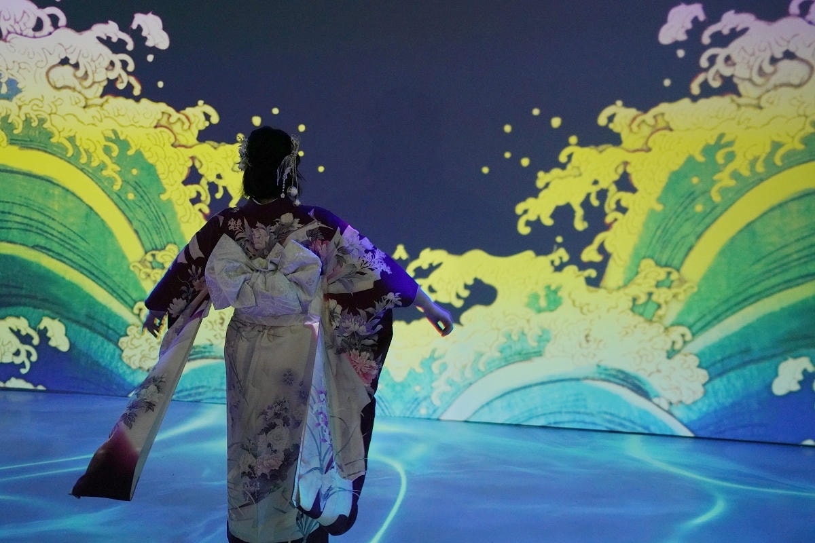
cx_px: 408
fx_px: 951
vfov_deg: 31.9
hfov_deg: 46.4
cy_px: 272
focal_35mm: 42
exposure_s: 1/160
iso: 6400
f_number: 2.8
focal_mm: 42
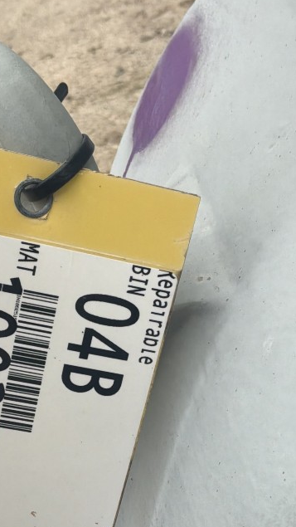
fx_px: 893
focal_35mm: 64
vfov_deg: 31.6
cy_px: 455
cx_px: 117
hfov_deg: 18.8
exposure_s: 1/1076
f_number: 1.8
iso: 25
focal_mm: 3
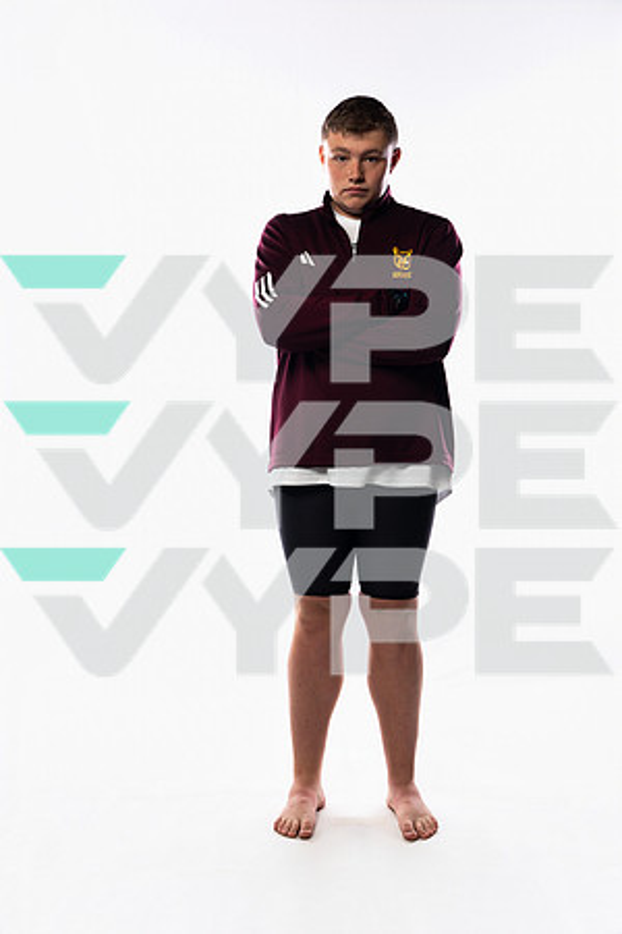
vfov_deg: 41.1
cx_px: 311
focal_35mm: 48
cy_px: 467
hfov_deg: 28.1
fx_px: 1244
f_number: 5.6
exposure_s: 1/250
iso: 640
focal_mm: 48
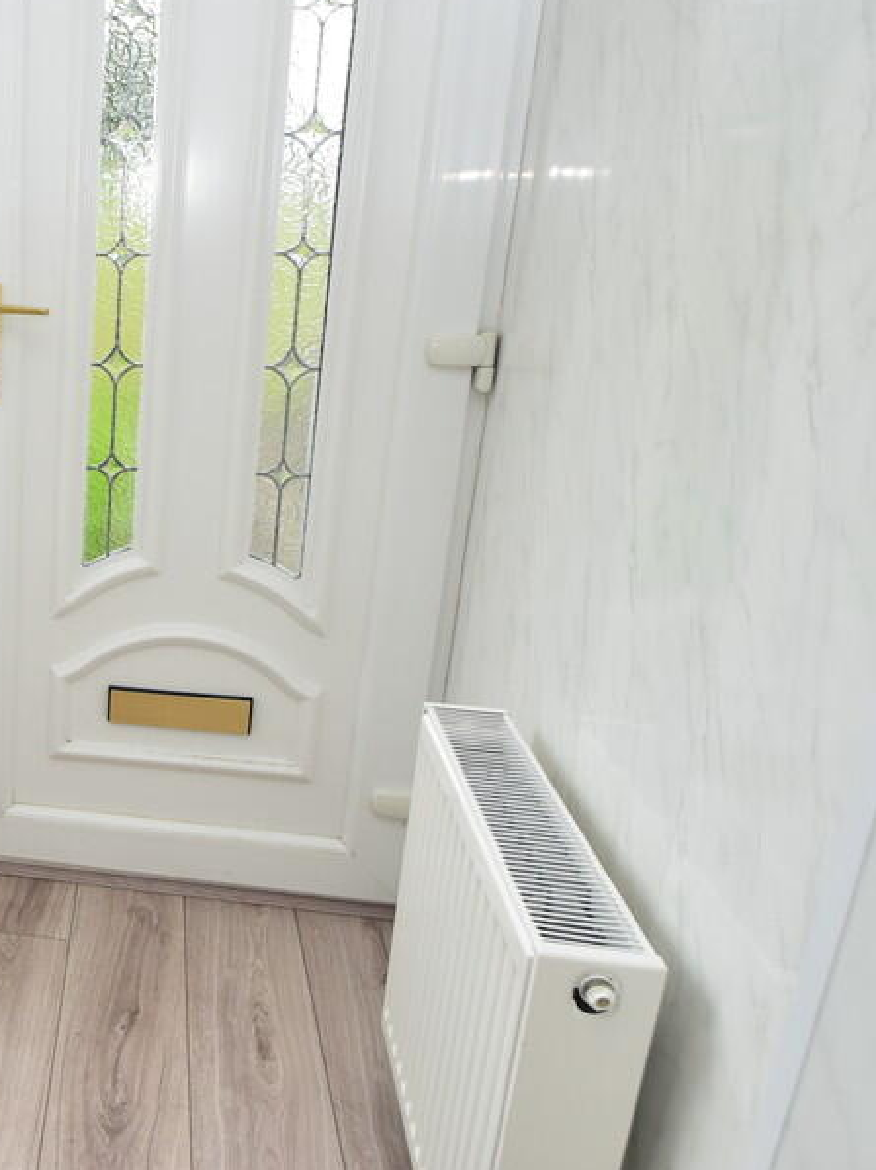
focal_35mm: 28
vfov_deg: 62.6
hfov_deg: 40.7
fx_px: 959
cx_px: -61
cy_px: 531
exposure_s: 1/125
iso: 560
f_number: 9
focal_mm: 11.5
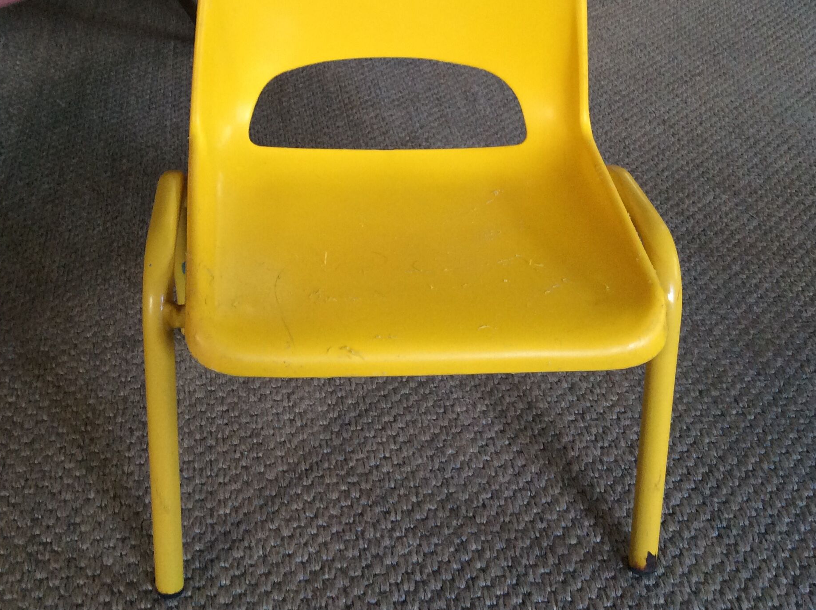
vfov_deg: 31.8
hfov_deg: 42.0
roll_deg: -0.5
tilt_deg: -32.1
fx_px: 1059
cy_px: 194
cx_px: 355
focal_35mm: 45
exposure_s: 1/25
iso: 125
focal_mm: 3.3
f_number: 2.4
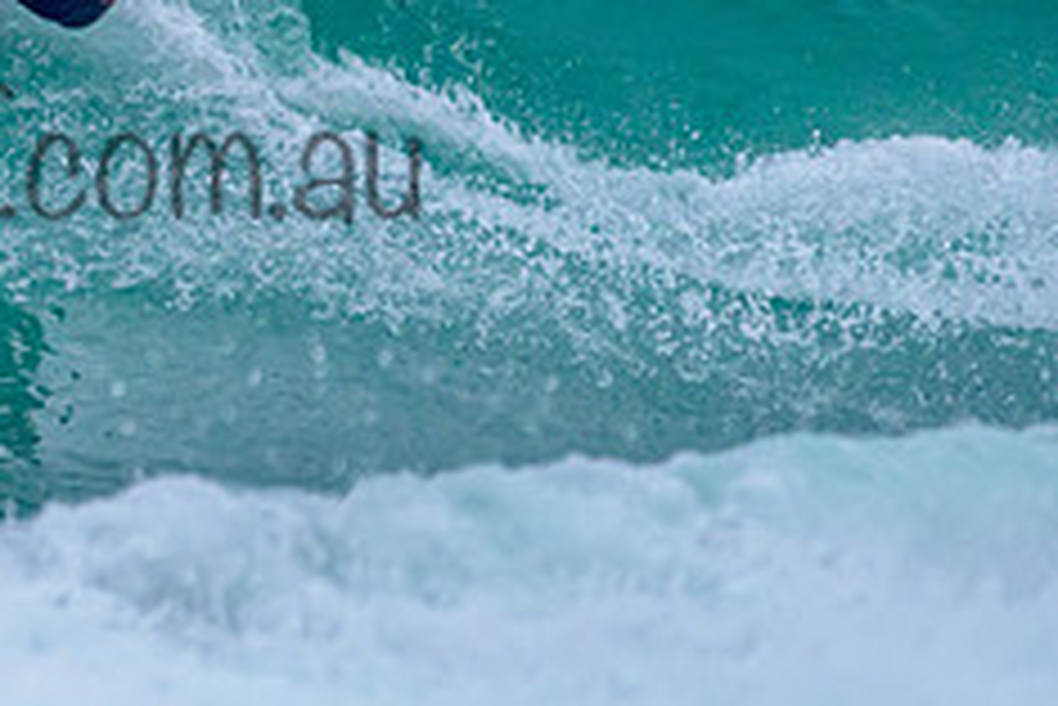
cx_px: -137
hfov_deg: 1.4
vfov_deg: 0.9
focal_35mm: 1512
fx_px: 44462
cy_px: -81
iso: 1600
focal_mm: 500
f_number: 5.6
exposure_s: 1/2000
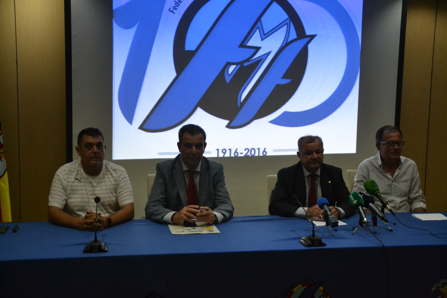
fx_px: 521
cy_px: 149
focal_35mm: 42
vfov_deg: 31.9
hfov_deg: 46.4
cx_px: 224
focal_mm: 28
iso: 2800
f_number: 4
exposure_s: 1/500
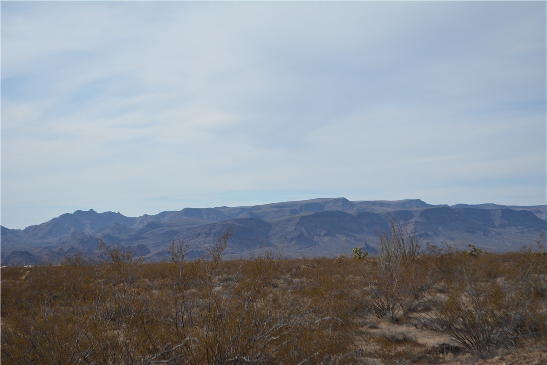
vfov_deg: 16.6
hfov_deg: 24.6
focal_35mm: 82
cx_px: 274
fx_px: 1254
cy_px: 182
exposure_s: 1/2000
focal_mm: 55
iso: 400
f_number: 7.1
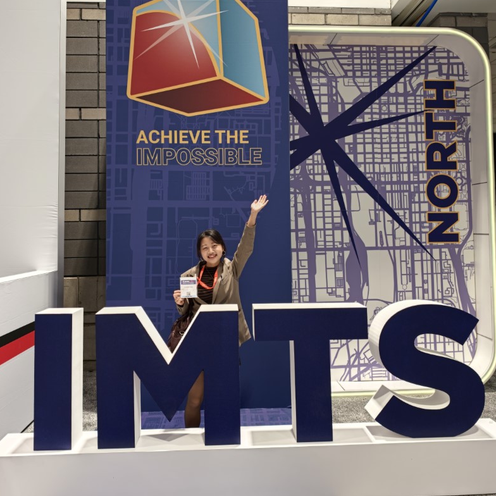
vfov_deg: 57.1
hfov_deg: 57.3
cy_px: 211
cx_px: 243
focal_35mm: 28
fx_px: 454
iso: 400
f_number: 1.5
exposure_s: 1/120
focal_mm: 7.73
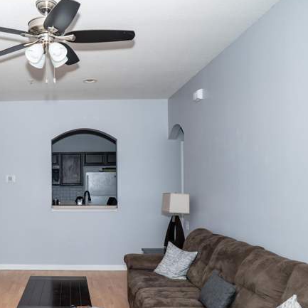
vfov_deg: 43.7
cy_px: 181
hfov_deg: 41.1
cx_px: 42
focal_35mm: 38
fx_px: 383
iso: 320
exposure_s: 1/200
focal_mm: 24
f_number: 4.5
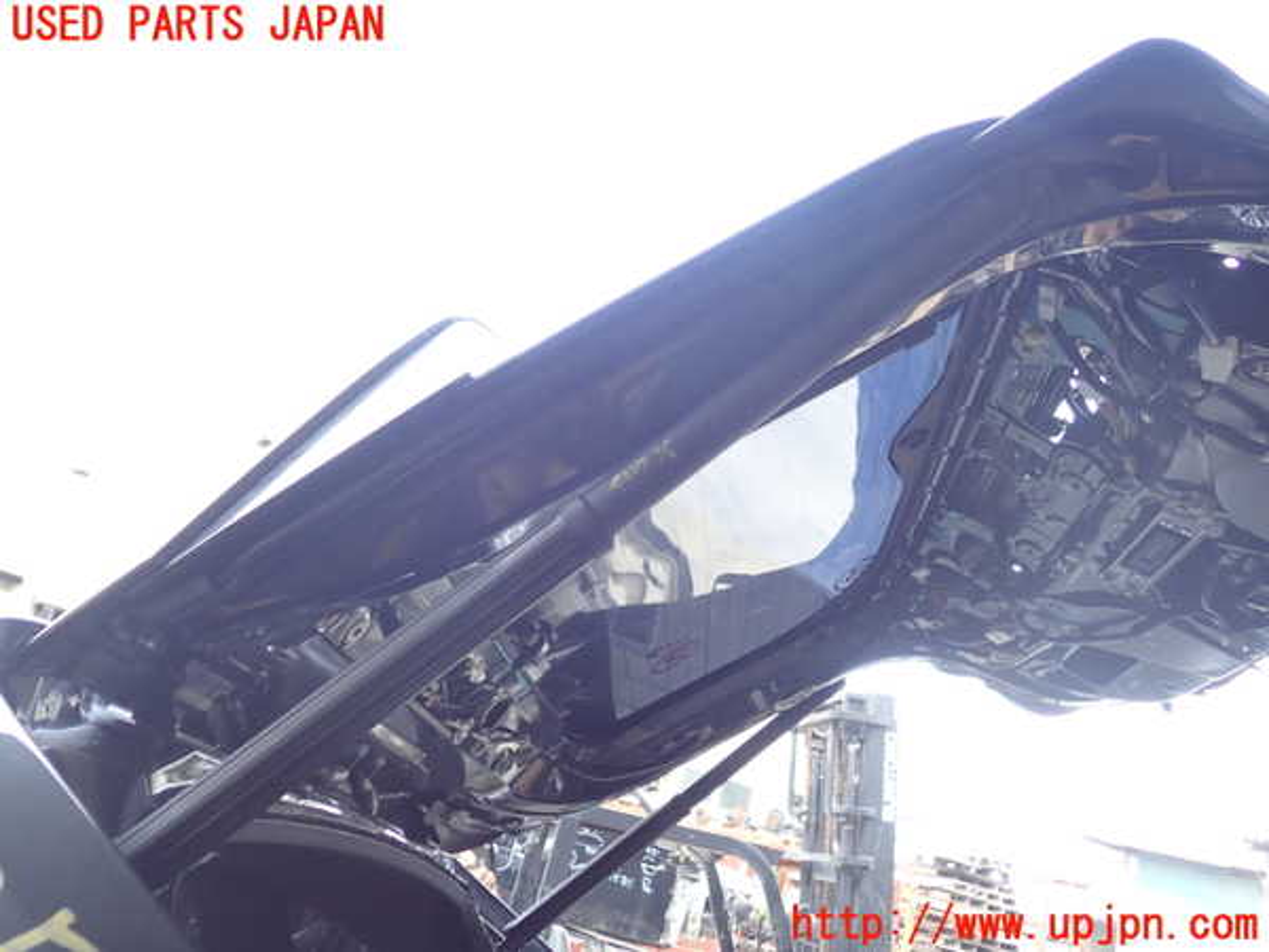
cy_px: 476
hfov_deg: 60.0
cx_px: 634
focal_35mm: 30
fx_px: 1100
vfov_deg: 46.8
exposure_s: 1/80
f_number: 2.3
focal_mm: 5.4
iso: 100
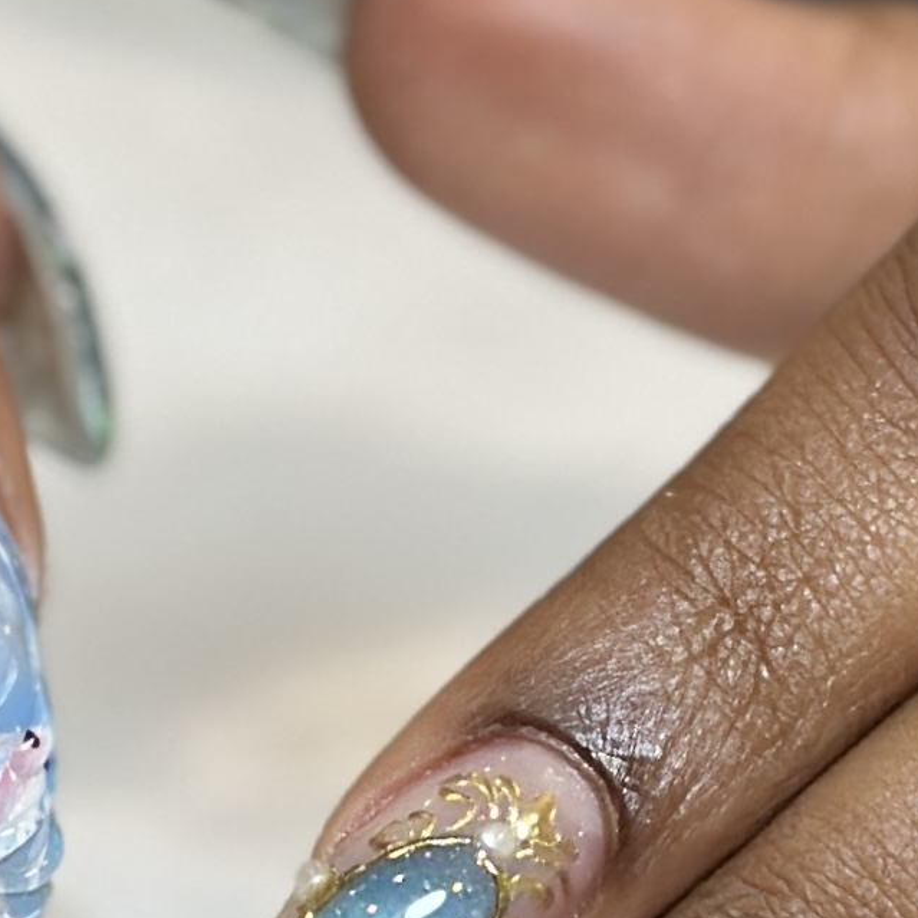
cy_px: 719
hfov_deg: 10.5
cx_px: 78
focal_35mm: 166
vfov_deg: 10.5
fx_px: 4981
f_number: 1.78
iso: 100
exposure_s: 1/120
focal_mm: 6.86
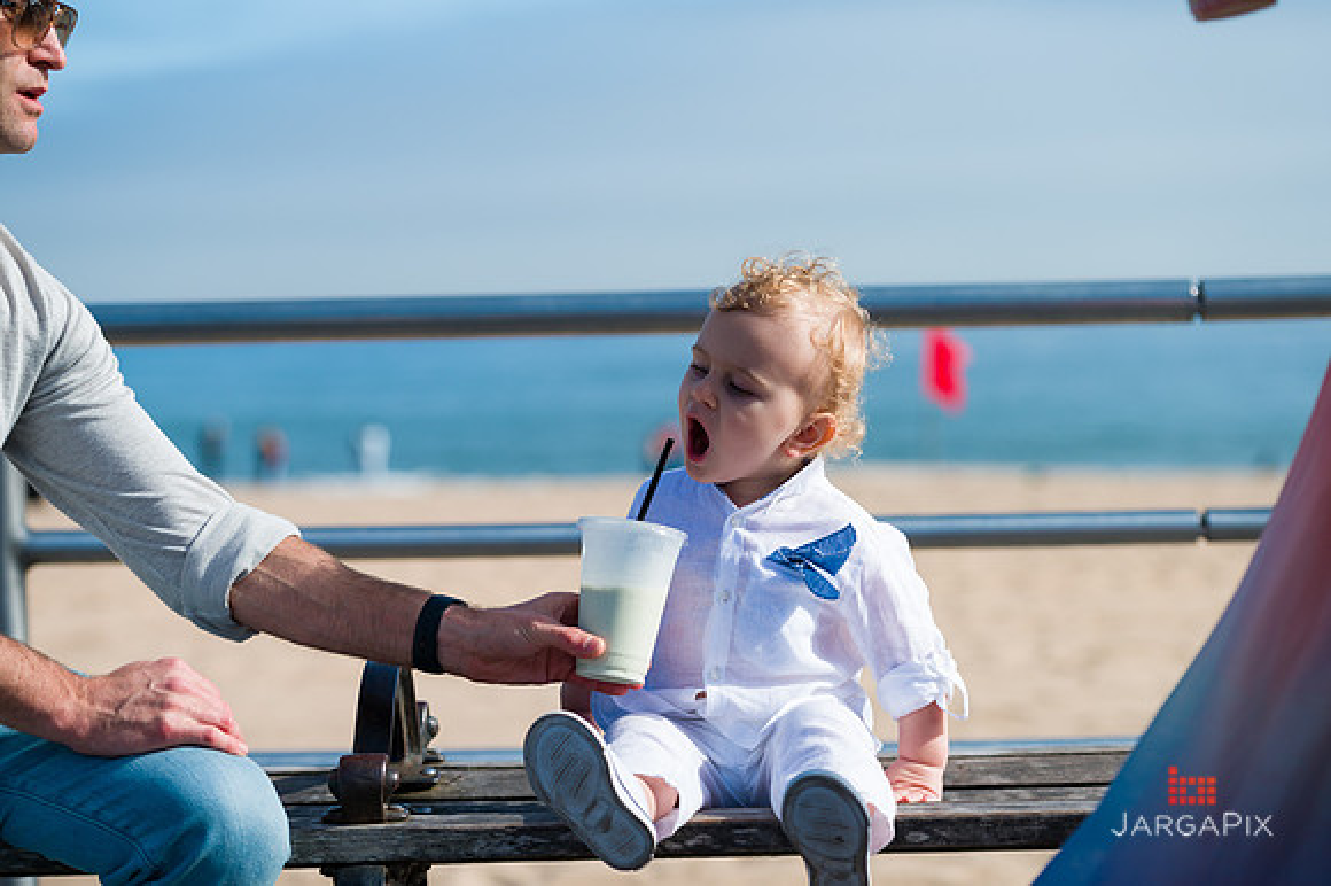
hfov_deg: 20.0
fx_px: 3769
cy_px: 443
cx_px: 666
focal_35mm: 102
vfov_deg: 13.4
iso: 200
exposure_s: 1/2500
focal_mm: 102
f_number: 4
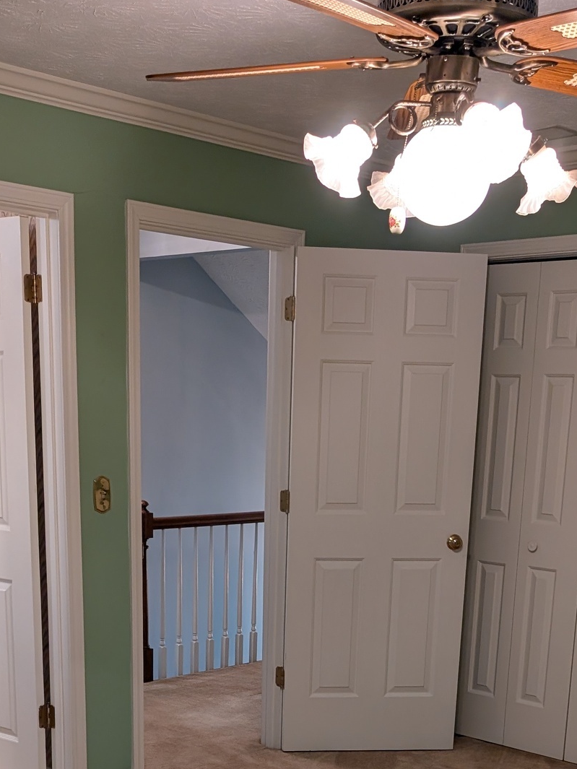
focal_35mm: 52
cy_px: 724
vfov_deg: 34.3
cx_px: 288
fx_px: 1155
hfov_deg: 28.0
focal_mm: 6.9
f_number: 1.68
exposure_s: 1/120
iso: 264
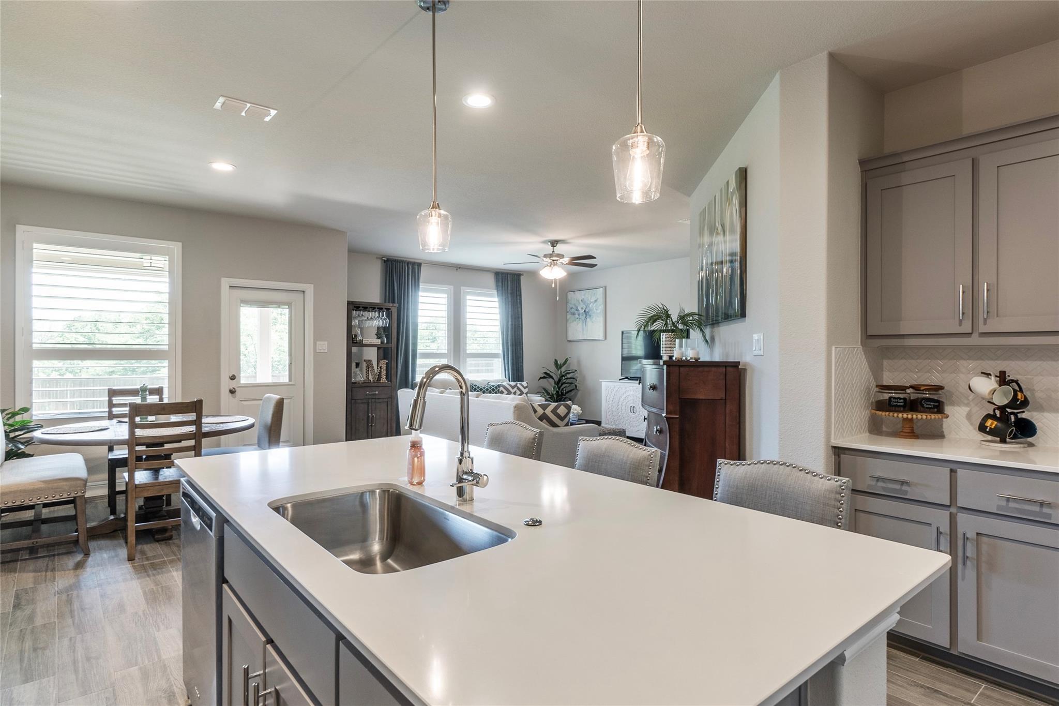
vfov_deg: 67.4
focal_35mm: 18
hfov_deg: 90.0
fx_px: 529
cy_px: 353
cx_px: 530
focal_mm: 12
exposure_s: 1/15
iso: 100
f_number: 8
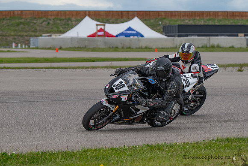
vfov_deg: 5.9
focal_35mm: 235
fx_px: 1616
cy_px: 91
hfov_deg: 8.8
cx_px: 149
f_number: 6.3
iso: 640
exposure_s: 1/1250
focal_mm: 180
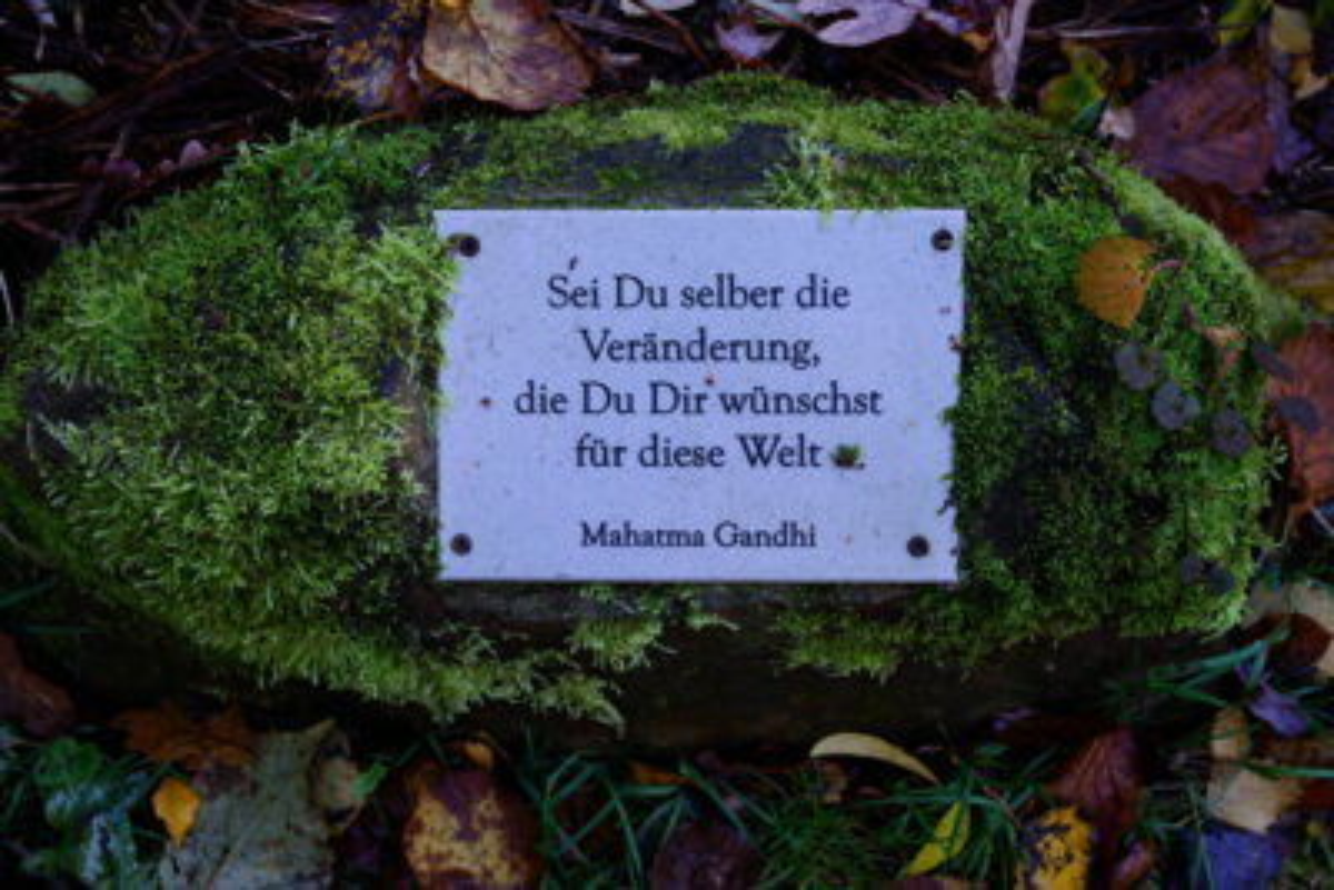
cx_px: 667
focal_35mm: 35
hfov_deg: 54.4
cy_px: 445
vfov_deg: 37.9
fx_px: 1297
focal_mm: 35
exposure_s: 1/60
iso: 125
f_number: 5.6
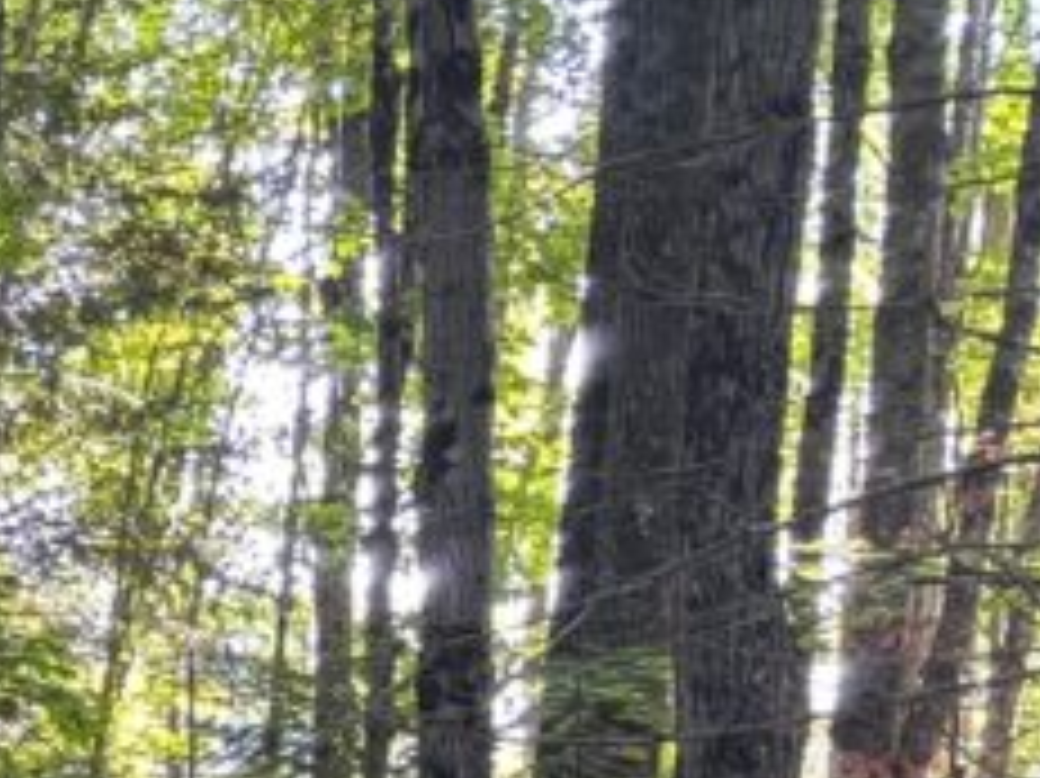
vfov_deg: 10.9
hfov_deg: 13.2
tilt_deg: -6.4
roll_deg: -0.2
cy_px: 1727
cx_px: -1303
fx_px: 3603
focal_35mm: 120
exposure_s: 1/60
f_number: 1.6
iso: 200
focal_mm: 5.96
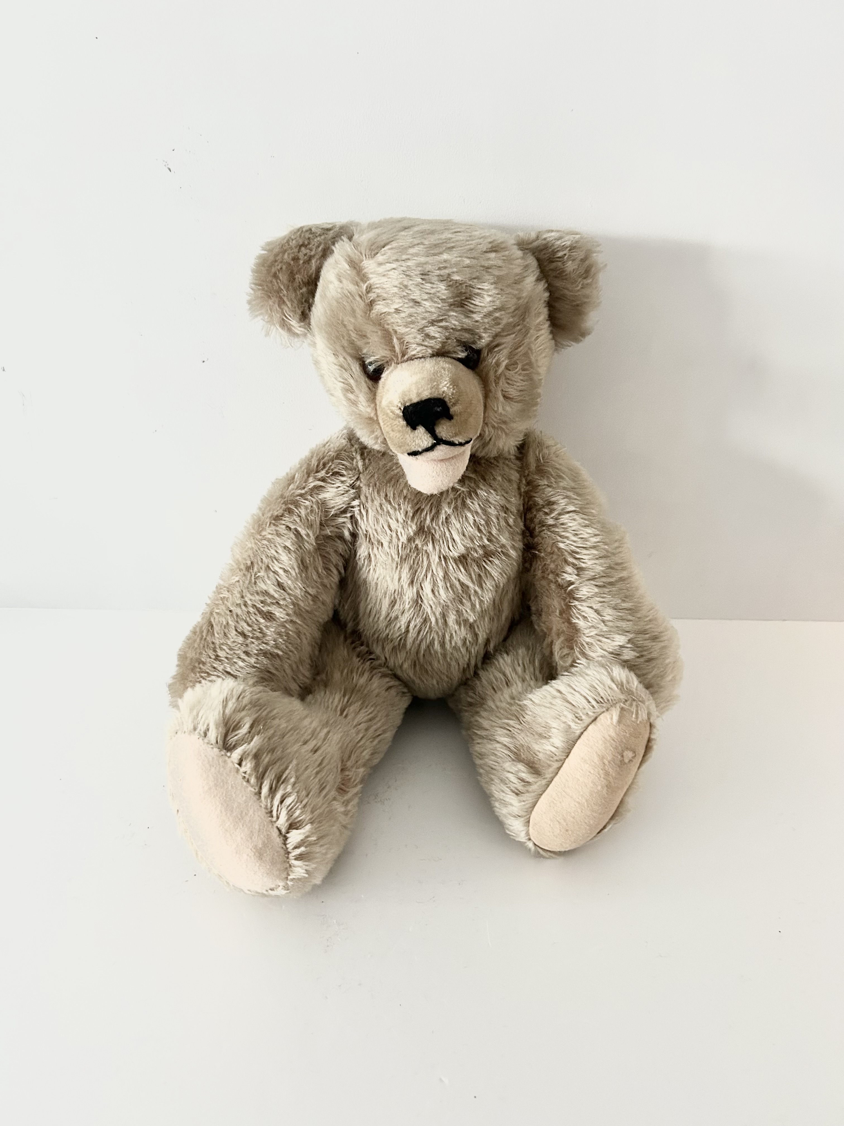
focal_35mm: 26
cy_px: 563
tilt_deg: -30.3
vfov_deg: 67.3
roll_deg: -1.6
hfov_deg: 53.1
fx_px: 845
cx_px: 422
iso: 640
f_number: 1.5
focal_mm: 5.7
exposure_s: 1/40
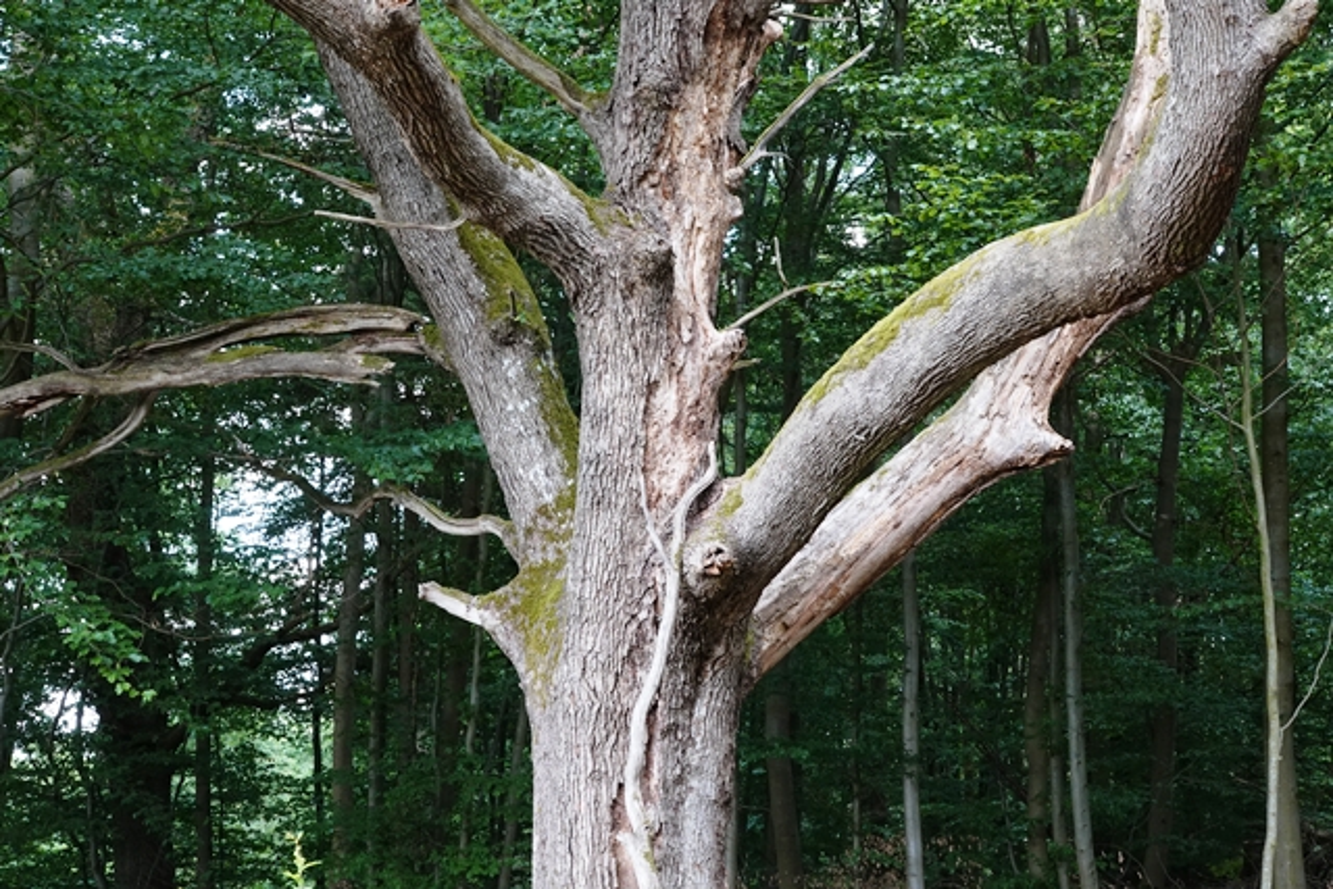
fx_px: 1926
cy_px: 444
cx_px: 666
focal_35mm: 52
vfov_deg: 26.0
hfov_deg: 38.2
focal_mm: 18.92
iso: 640
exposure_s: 1/60
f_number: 8
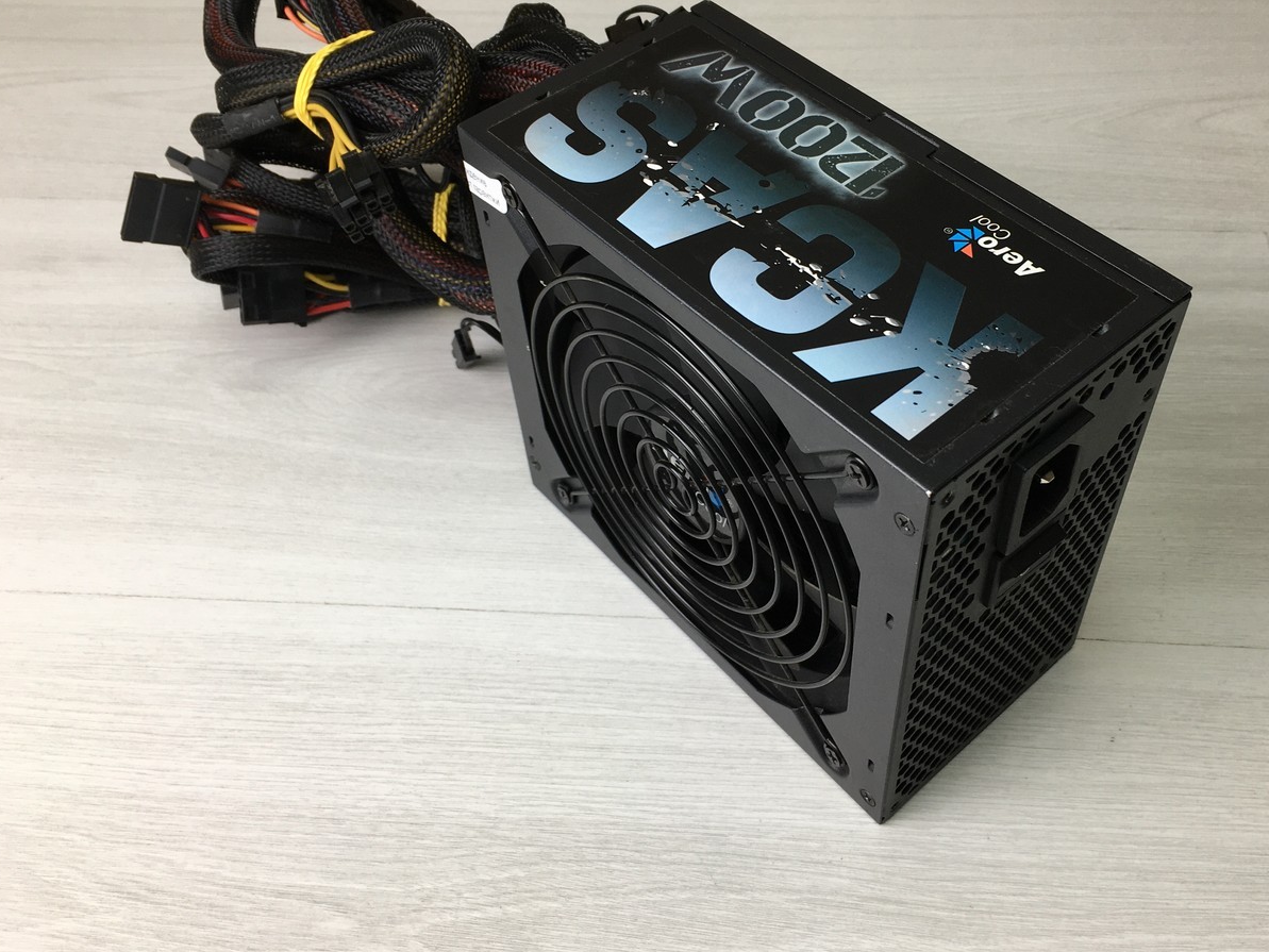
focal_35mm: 35
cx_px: 724
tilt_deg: -47.9
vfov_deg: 40.6
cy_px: 403
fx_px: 1283
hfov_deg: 52.4
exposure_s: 1/50
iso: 25
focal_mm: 4.15
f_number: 2.2
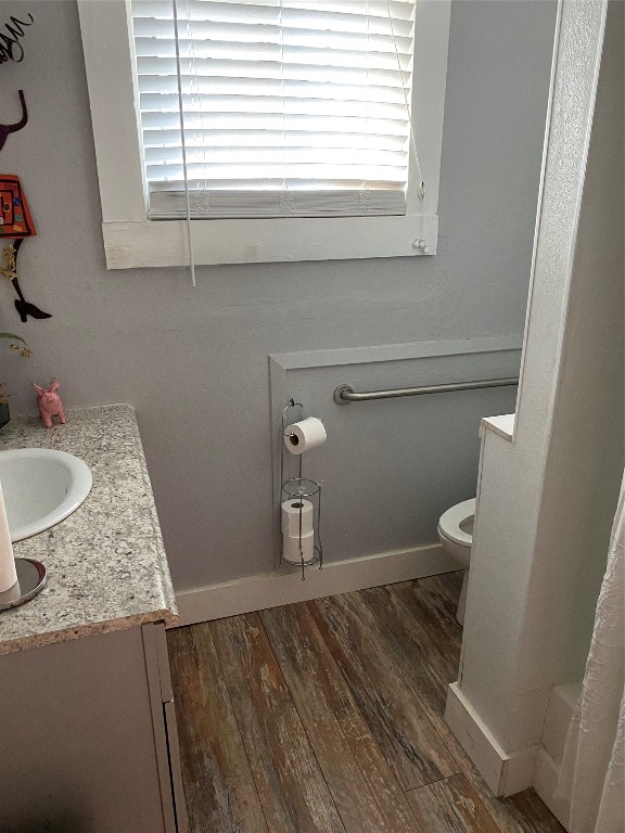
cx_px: 312
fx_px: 626
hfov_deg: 53.1
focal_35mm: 26
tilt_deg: -19.5
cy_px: 416
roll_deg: +0.0
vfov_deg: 67.3
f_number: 1.8
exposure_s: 1/60
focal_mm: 4.25
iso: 500
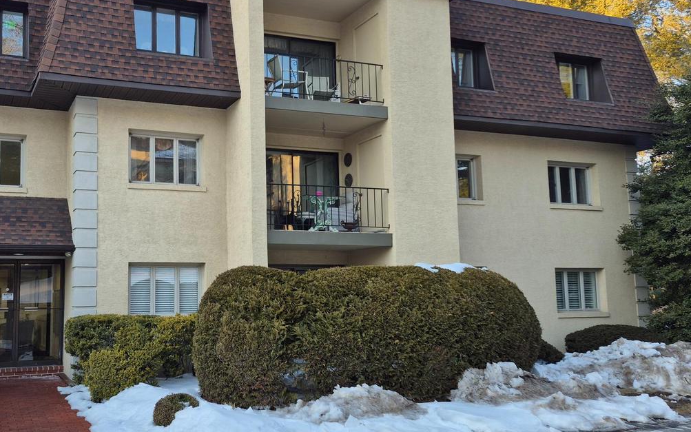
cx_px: 220
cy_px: 231
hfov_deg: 54.0
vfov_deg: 36.3
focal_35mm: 35
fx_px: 659
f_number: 1.8
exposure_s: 1/180
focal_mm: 5.4
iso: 25
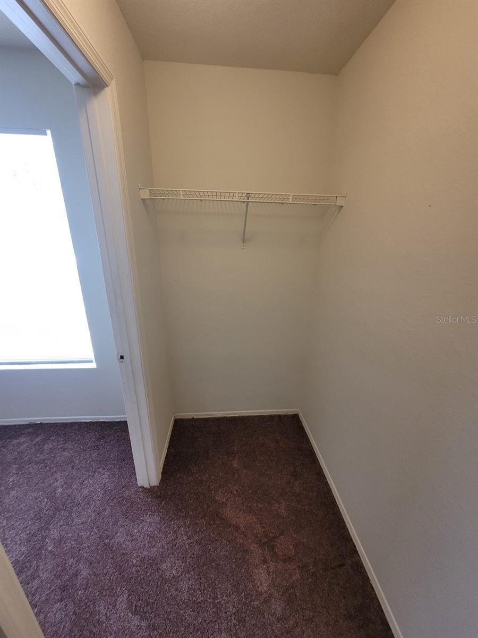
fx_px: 239
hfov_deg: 89.9
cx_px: 239
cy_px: 319
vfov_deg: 106.2
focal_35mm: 13
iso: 160
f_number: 2.2
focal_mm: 1.74
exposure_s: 1/60
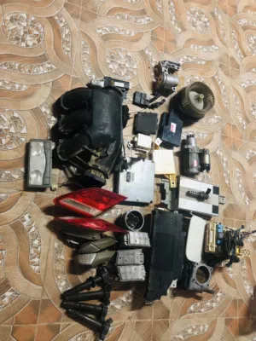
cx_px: 128
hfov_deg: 49.7
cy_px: 170
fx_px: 276
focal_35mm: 28
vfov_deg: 63.4
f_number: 1.8
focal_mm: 4
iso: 100
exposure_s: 1/4
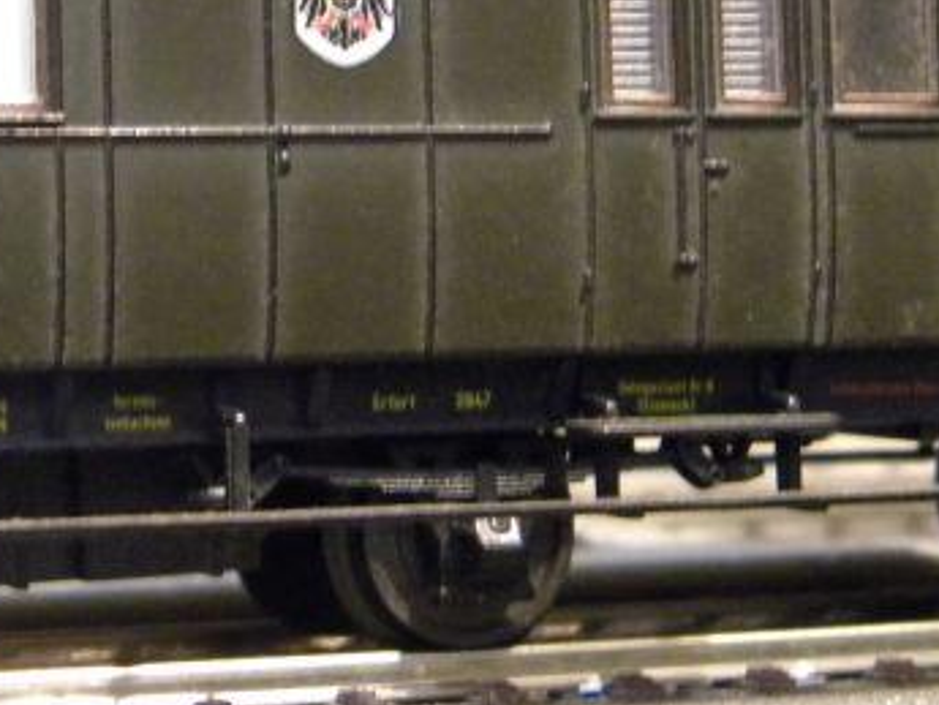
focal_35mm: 109
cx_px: 177
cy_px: 201
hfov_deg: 17.9
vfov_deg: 13.6
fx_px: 2958
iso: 800
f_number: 3.9
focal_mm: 8.6
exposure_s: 1/2.7
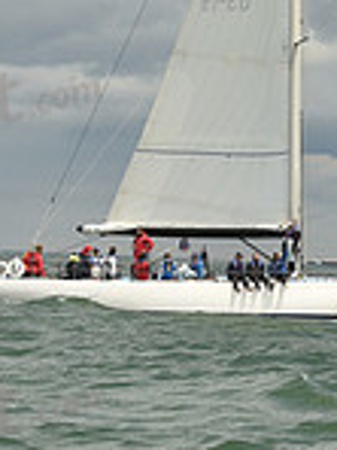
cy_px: -67
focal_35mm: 263
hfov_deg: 5.6
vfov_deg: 7.5
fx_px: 3414
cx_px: 260
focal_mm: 70
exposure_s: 1/800
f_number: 13
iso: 320
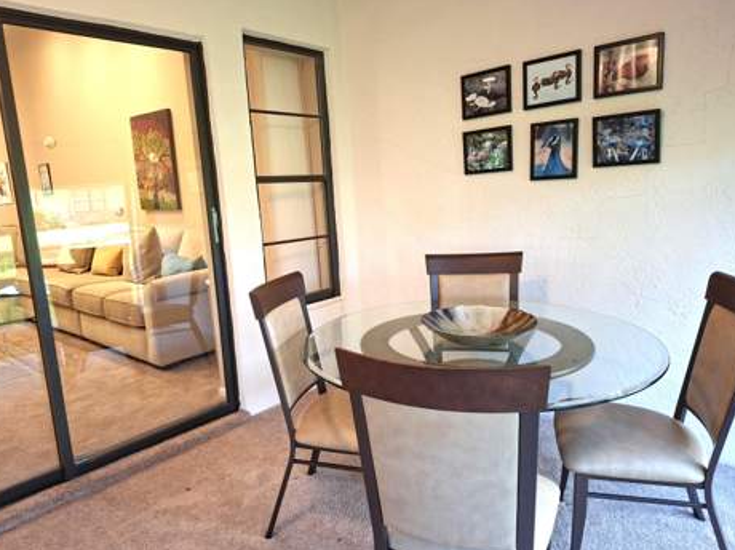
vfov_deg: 56.7
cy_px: 281
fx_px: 509
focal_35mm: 24
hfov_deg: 71.6
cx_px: 361
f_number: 1.8
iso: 250
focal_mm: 5.54
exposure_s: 1/33
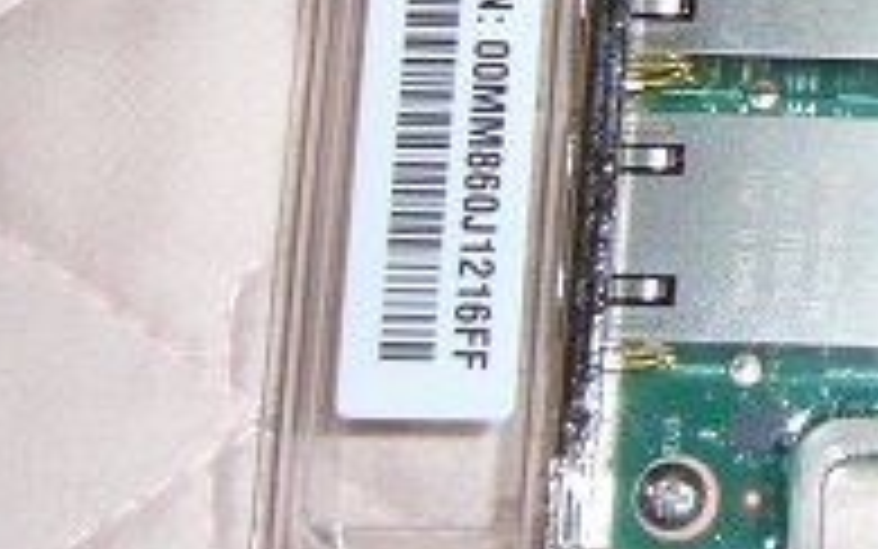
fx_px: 2920
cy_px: -135
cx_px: 1396
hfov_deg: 15.5
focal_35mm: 122
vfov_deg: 10.5
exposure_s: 1/30
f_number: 2.8
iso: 80
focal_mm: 5.8
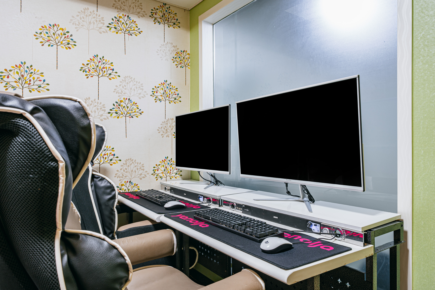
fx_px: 290
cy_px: 145
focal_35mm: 24
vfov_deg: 53.1
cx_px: 218
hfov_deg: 73.7
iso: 200
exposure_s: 1
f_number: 10
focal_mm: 24
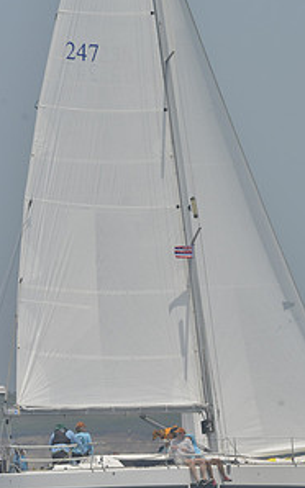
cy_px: 182
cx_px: 221
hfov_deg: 3.3
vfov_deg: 5.3
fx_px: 5285
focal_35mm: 397
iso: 280
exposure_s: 1/1000
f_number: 10
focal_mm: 200
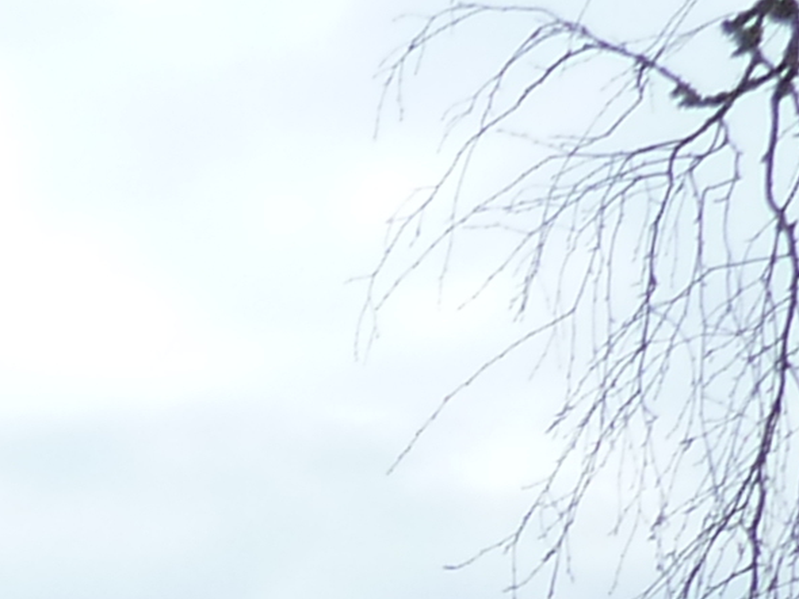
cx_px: -1507
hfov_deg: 9.5
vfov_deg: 7.9
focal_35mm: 167
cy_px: 1675
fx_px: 3853
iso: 125
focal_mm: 4.4
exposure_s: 1/500
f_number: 4.5
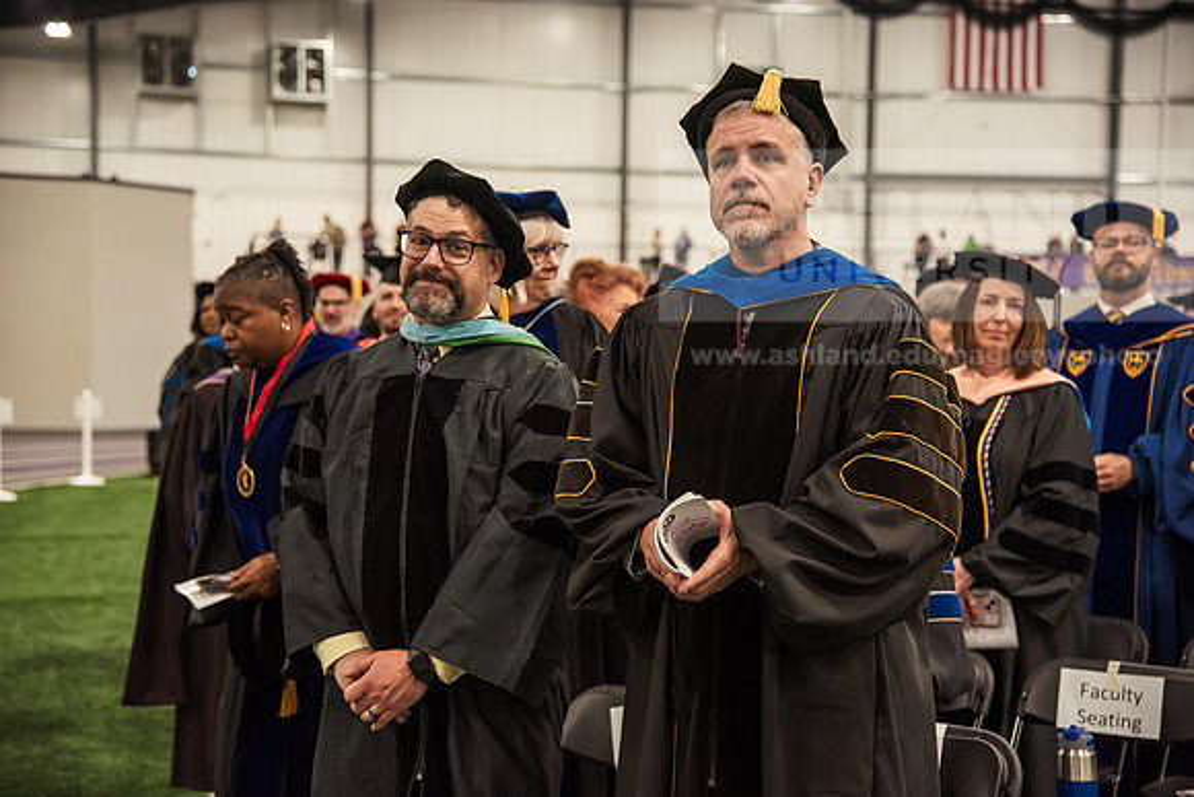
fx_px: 2189
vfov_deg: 20.6
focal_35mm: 66
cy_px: 398
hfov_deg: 30.5
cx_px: 597
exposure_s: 1/125
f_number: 4
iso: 2000
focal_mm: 66
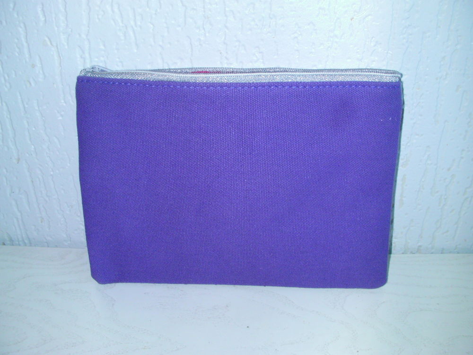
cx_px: 236
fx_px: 519
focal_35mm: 38
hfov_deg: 49.0
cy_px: 178
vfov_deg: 37.7
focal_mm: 6.3
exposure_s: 1/30
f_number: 5.6
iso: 200
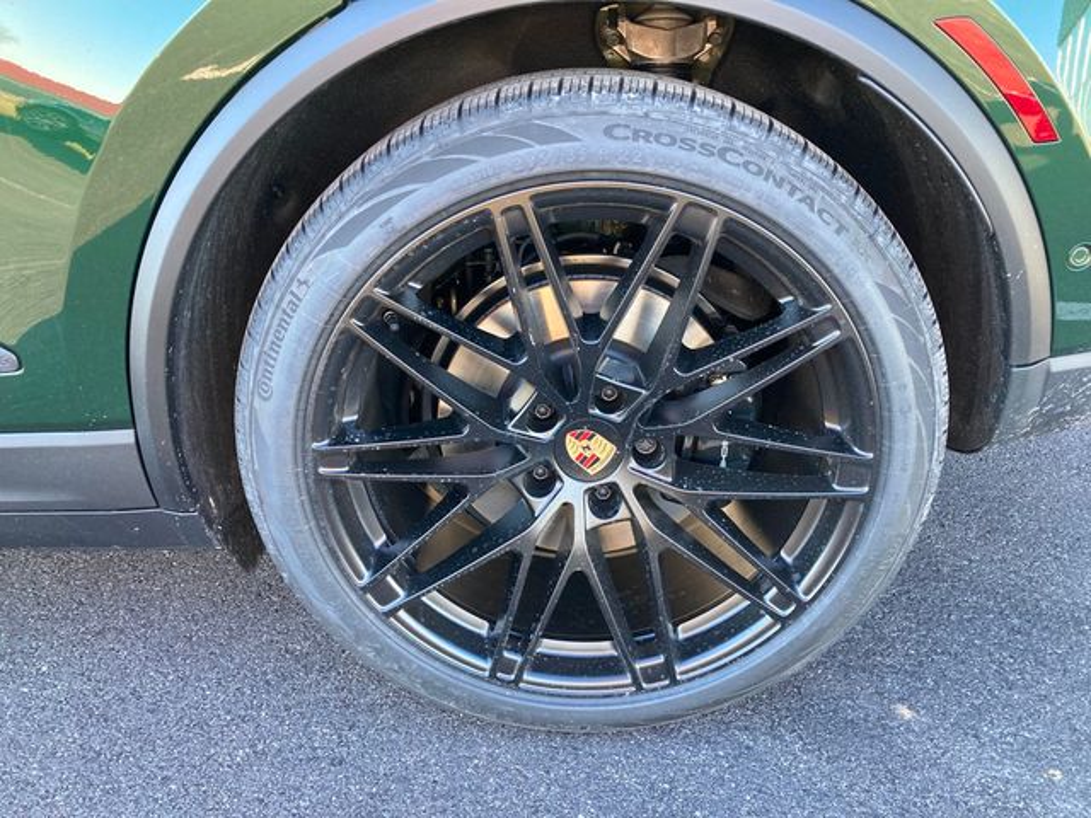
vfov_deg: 49.7
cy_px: 409
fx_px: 882
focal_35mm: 28
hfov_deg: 63.4
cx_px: 546
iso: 80
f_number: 1.8
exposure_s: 1/76
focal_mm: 3.99
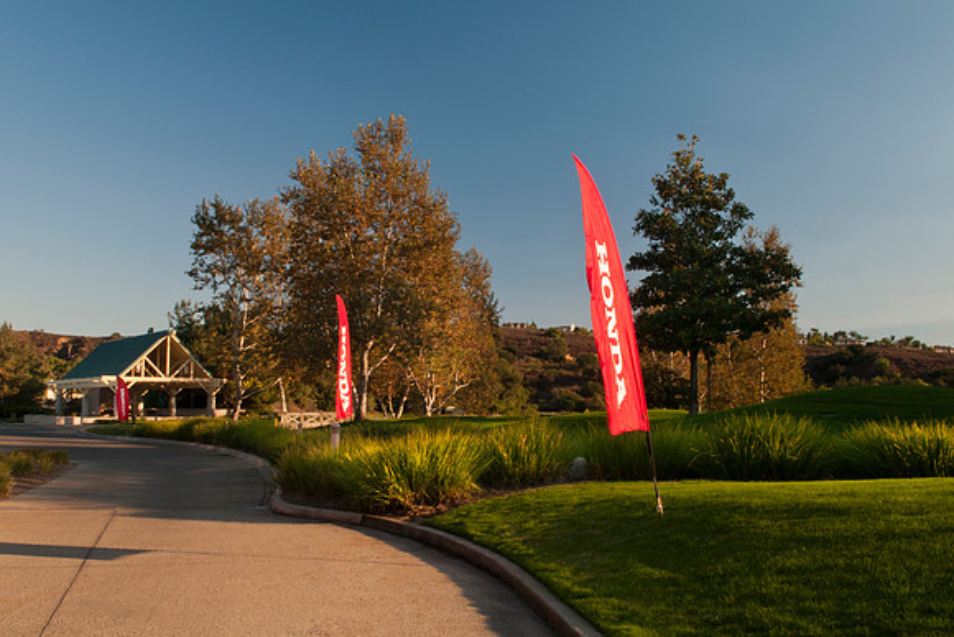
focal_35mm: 30
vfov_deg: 43.7
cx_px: 452
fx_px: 794
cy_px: 334
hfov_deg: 62.0
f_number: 22
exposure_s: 1/6
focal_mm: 19
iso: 100
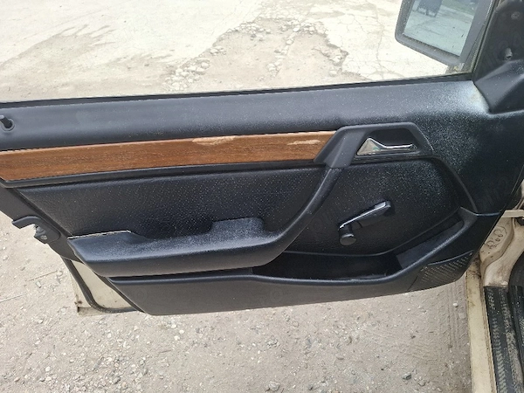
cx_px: 262
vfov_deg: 58.9
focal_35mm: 23
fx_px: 348
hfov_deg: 73.9
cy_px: 196
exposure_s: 1/256
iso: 50
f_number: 1.8
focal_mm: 5.54
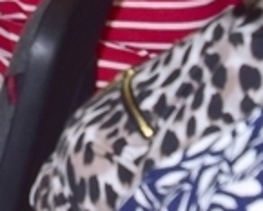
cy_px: -294
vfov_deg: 2.8
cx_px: -526
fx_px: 4242
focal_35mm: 545
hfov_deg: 3.5
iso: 640
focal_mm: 44
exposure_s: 1/60
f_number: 6.3
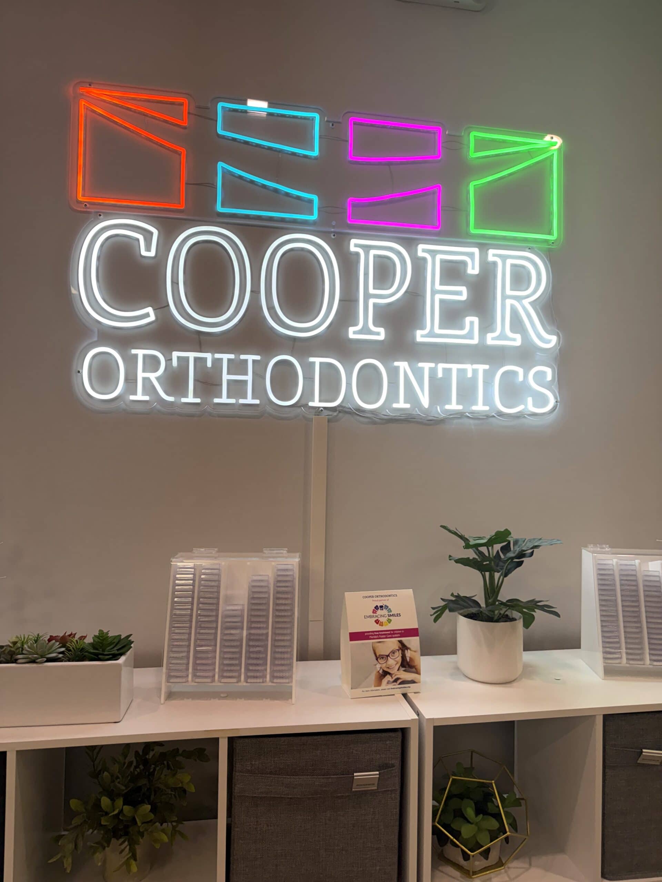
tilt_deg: +1.1
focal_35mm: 24
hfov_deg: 56.8
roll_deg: -0.3
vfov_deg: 71.6
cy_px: 441
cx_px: 331
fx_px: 612
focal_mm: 6.76
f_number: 1.78
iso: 100
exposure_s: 1/339
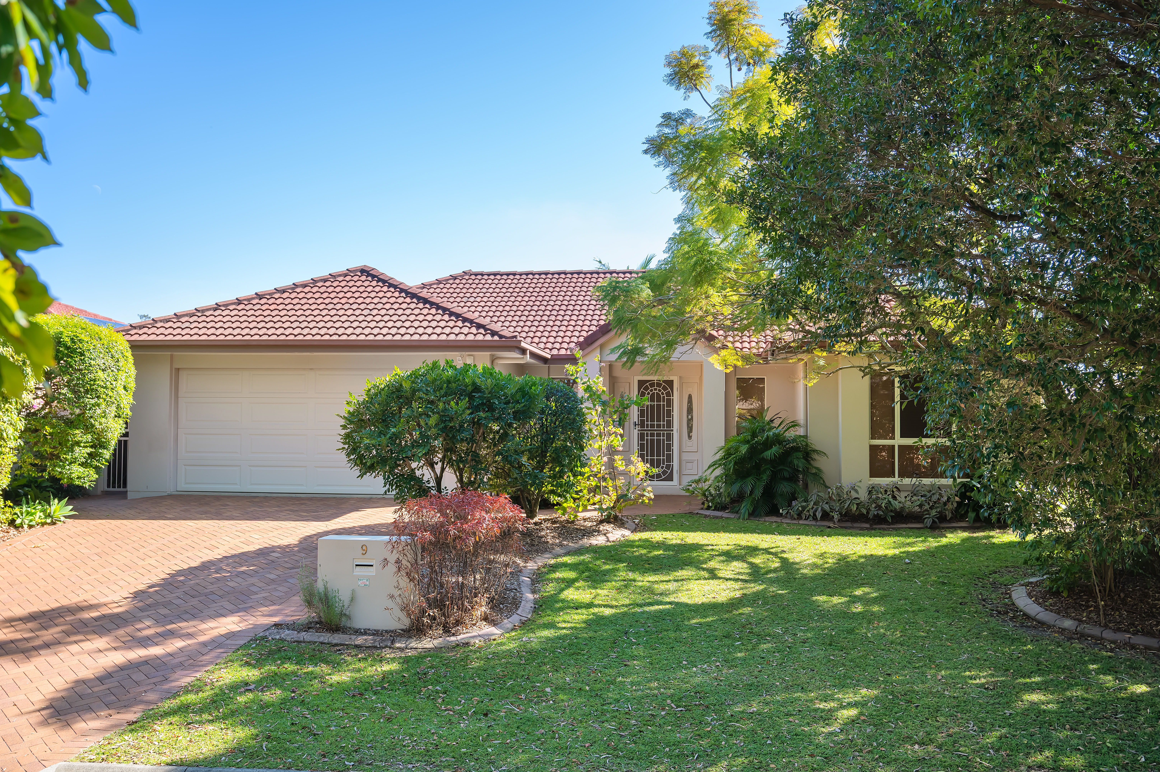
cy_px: 386
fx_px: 1095
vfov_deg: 38.8
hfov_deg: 55.8
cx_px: 580
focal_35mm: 34
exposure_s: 1/250
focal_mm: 34
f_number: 5.6
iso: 200
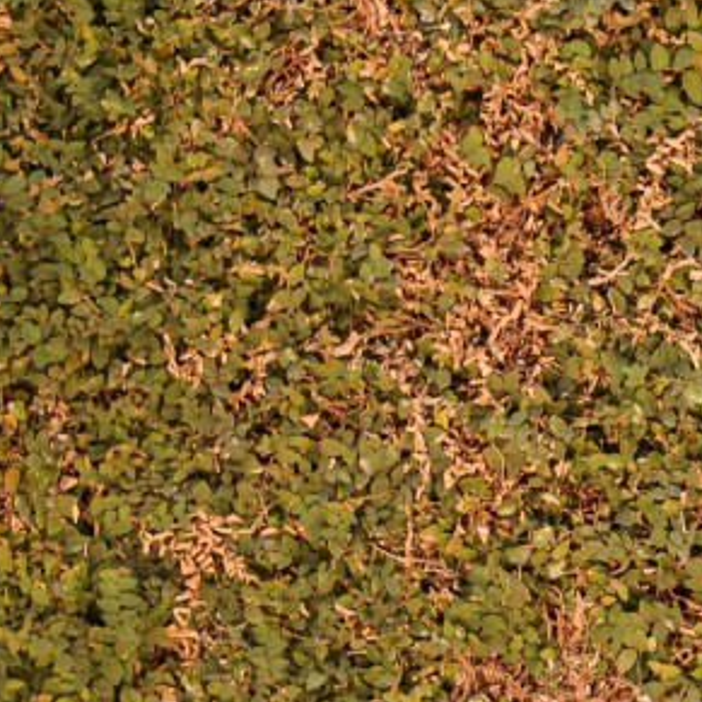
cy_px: 482
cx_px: 1216
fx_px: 5139
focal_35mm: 224
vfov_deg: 7.8
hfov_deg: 7.6
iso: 320
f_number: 1.8
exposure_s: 1/1250
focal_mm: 50
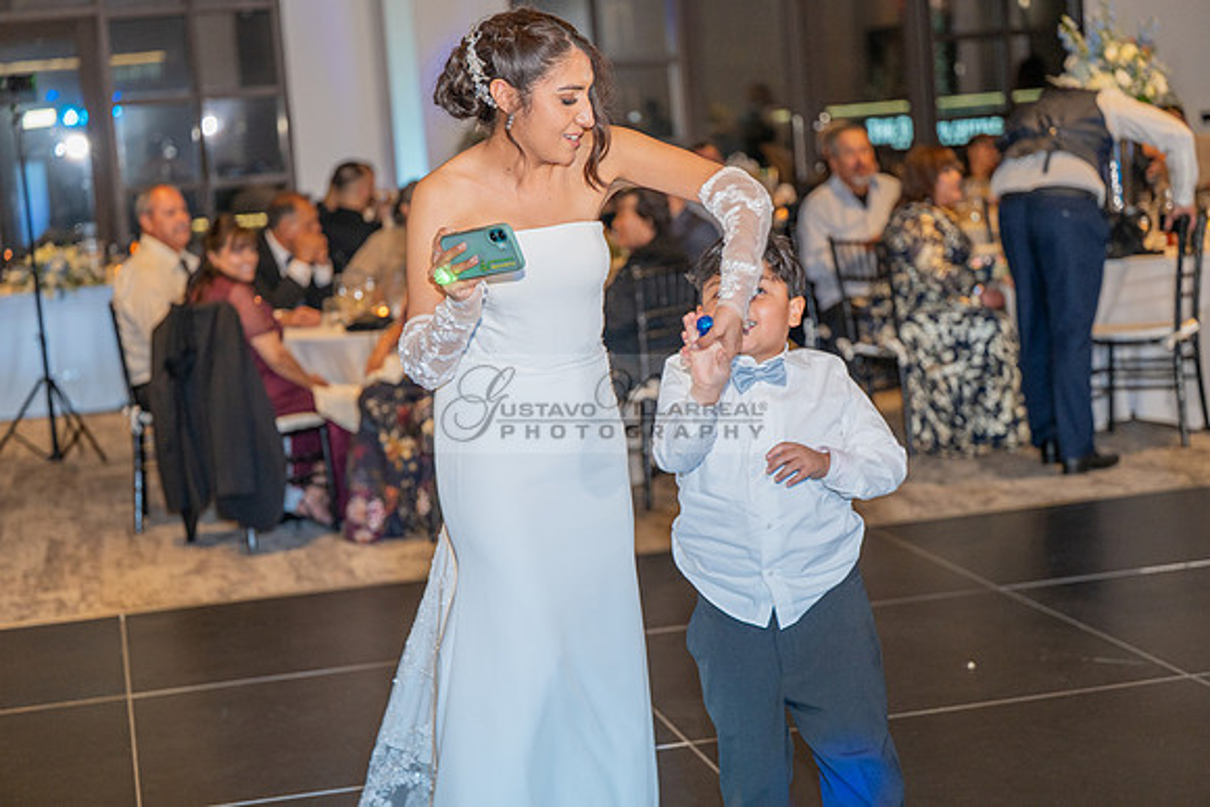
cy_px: 404
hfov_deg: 28.8
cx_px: 605
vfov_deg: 19.5
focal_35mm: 70
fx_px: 2353
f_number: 2.8
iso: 1000
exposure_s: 1/125
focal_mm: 70
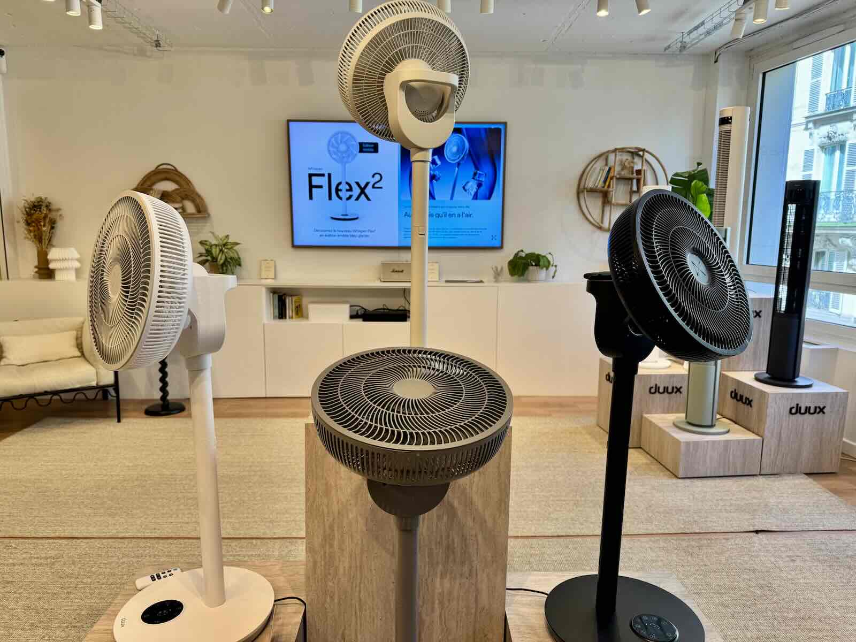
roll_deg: -0.6
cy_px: 321
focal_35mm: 24
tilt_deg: -8.0
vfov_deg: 56.8
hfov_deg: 71.6
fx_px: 593
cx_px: 428
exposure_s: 1/120
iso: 80
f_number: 1.78
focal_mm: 6.76
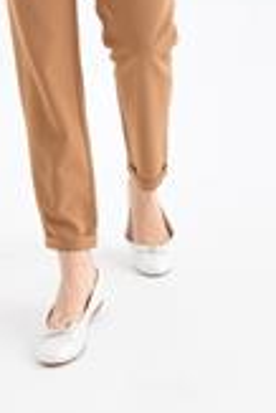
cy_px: -114
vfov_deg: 18.2
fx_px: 1205
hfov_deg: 13.0
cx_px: 91
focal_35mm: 105
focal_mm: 38
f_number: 6.3
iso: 160
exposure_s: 1/125
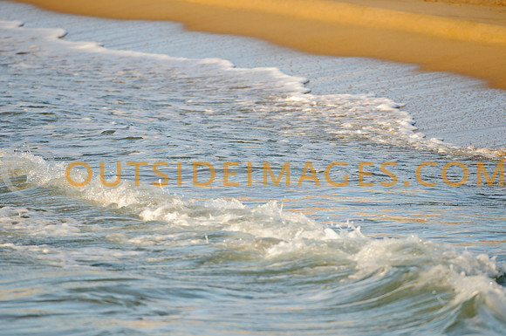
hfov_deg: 4.0
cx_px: 253
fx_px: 7158
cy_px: 168
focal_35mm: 510
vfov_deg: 2.7
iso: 200
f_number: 4
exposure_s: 1/1250
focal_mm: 340
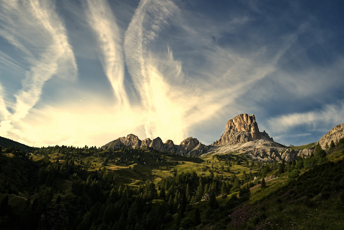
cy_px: 115
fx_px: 335
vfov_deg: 37.9
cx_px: 172
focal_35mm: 35
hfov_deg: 54.4
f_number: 8
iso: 100
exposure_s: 1/200
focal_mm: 35
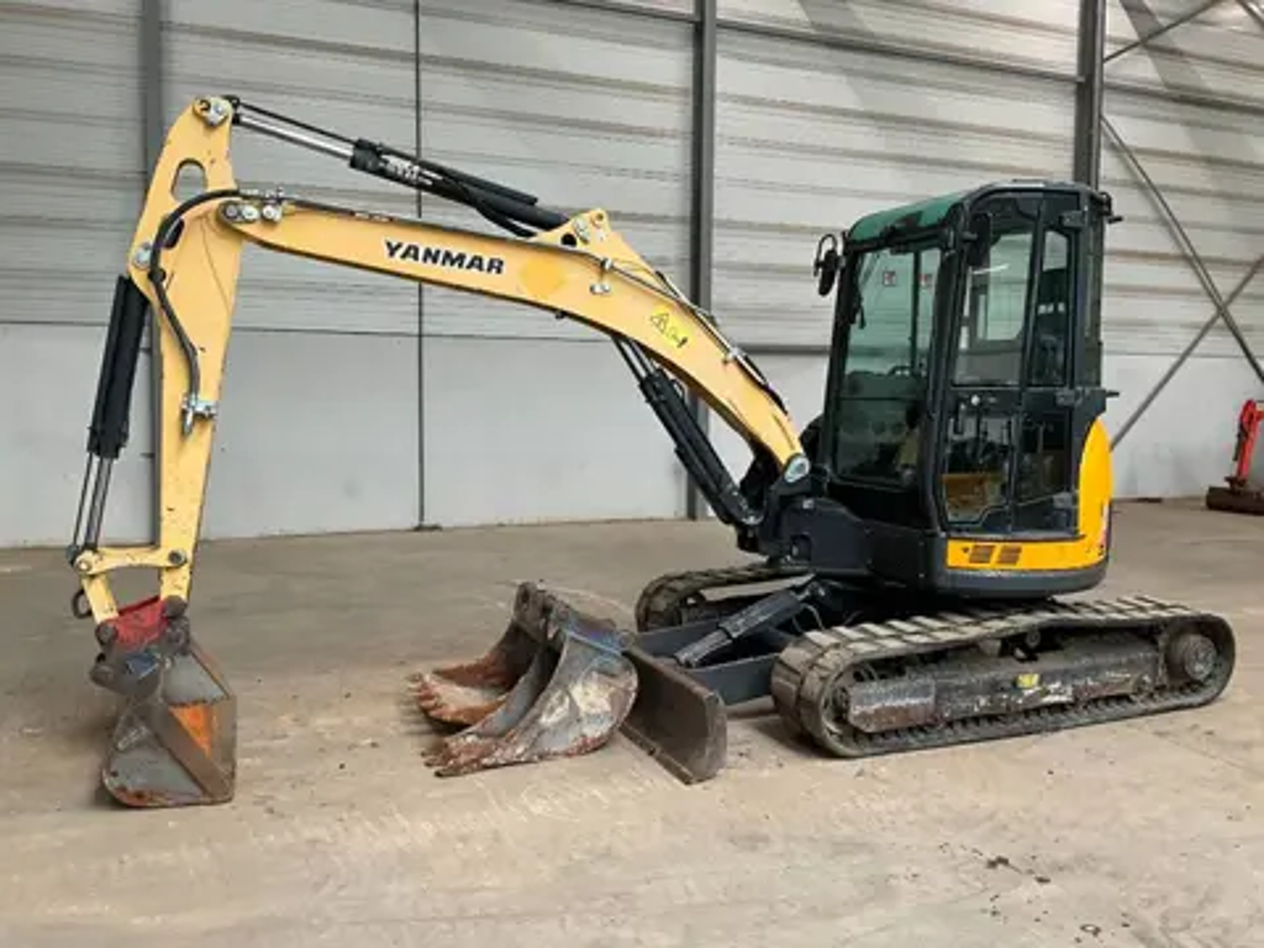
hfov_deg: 61.7
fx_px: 1059
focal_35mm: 29
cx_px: 632
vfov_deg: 48.2
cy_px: 474
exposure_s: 1/60
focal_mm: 3
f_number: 1.8
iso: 64
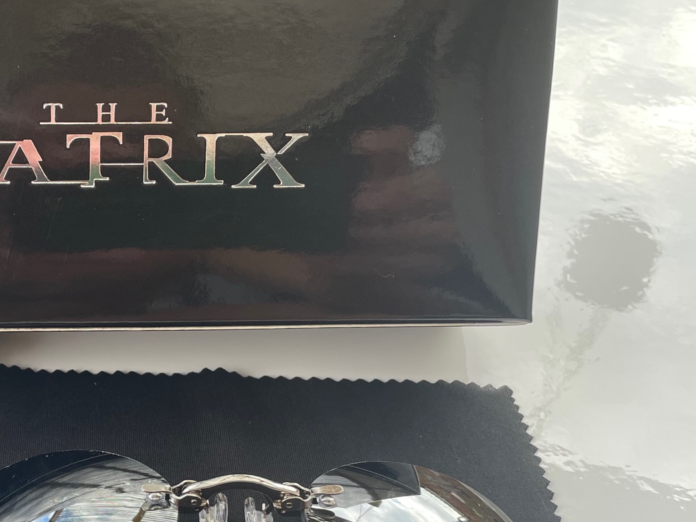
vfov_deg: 28.5
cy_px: 416
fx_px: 1005
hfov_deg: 35.8
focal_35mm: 50
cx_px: 62
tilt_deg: -45.0
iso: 32
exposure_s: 1/128
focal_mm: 4.2
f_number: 1.6
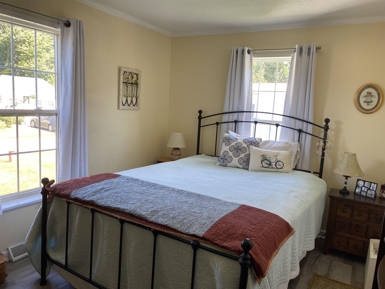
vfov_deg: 53.1
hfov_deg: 67.3
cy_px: 144
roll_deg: -3.4
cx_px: 192
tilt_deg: -9.2
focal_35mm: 26
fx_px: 289
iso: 125
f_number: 1.8
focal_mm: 4.25
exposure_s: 1/121
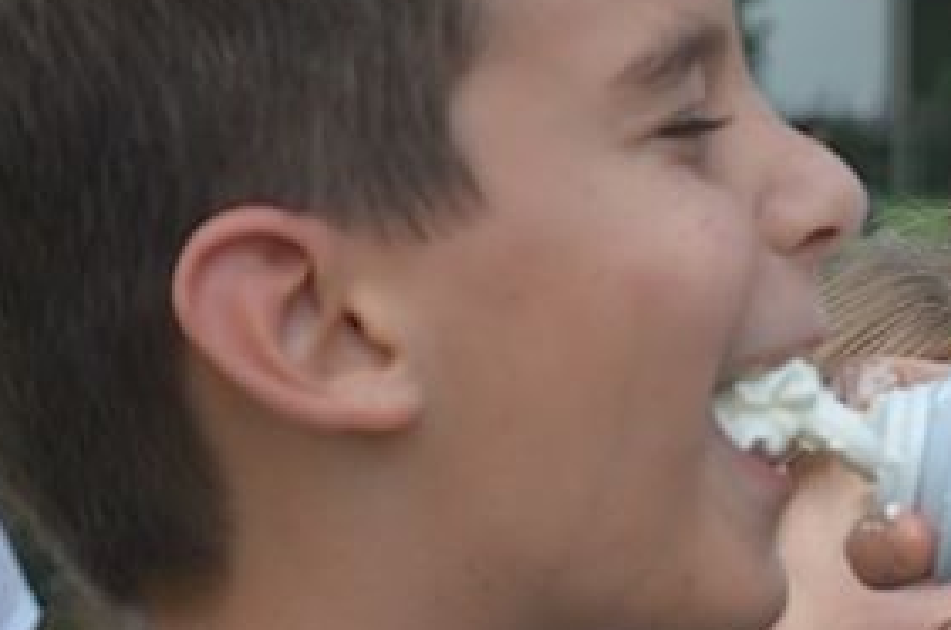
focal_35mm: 147
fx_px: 3877
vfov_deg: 9.3
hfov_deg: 13.8
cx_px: 988
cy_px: 406
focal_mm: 46
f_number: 5.6
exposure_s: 1/125
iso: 100
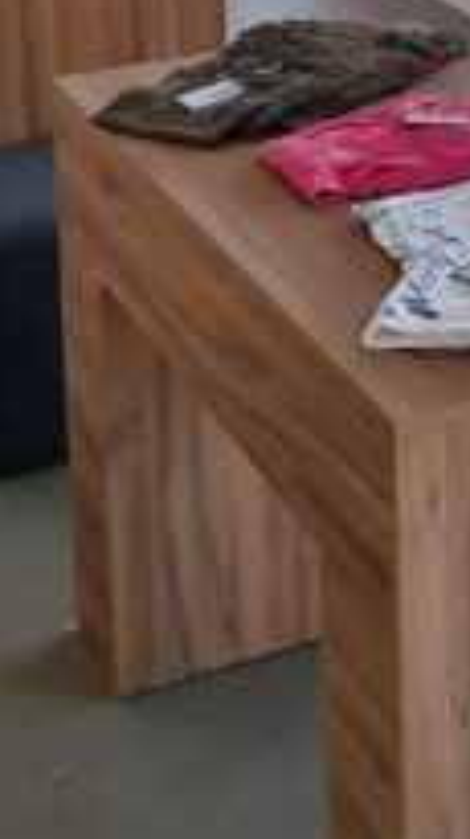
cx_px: 707
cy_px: -221
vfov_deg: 20.9
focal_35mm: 94
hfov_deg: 12.2
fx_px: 2087
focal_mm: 5.54
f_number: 1.8
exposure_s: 1/190
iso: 40
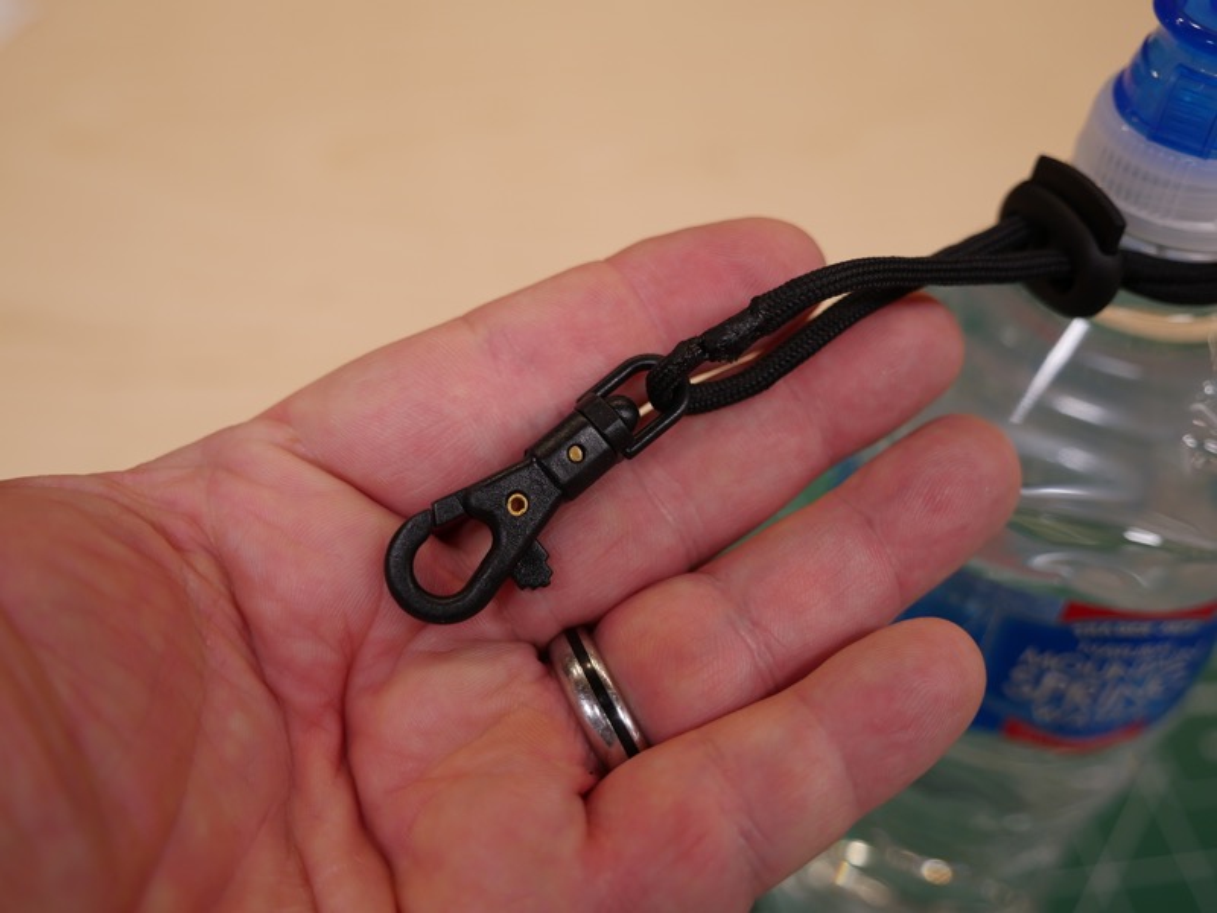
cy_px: 456
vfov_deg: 37.7
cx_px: 608
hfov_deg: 49.0
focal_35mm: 38
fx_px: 1336
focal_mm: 19
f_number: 2.8
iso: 200
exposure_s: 1/80
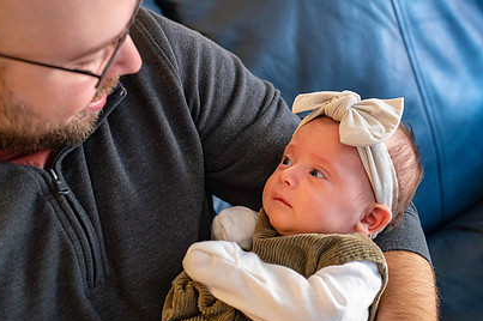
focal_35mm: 72
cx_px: 218
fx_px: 965
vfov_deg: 18.9
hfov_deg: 28.1
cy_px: 155
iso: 3200
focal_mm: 50
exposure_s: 1/60
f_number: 3.2
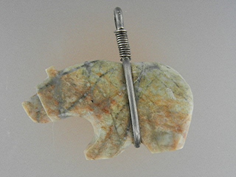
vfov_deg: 32.2
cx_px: 118
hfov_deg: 42.1
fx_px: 307
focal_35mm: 45
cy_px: 88
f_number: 3.8
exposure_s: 1/6.9
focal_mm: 8.1
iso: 200
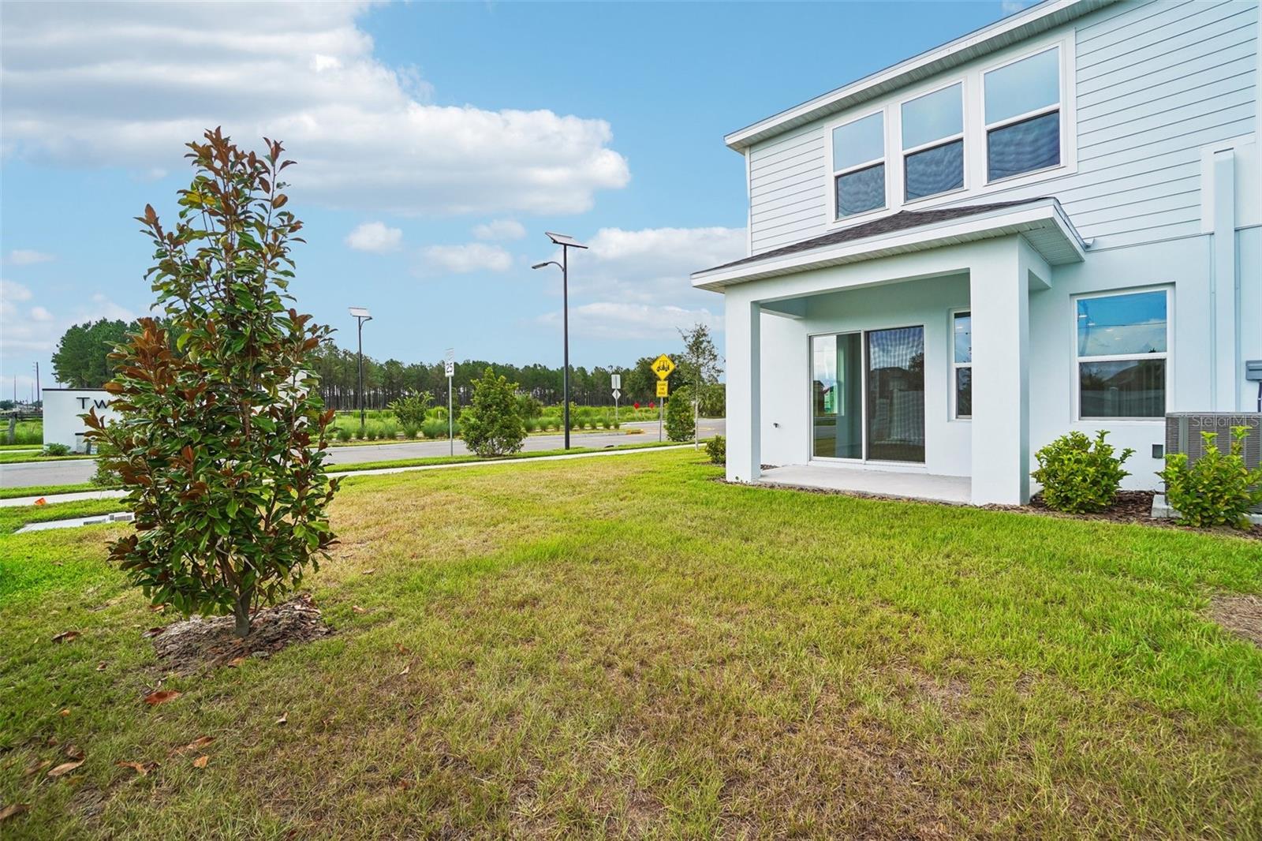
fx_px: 526
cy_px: 420
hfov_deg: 100.4
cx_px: 631
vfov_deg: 77.3
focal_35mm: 15
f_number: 8
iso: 100
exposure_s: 1/125
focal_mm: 10
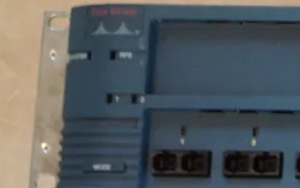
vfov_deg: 9.2
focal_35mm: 142
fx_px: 1161
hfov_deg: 13.3
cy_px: 141
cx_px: 537
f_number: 2.4
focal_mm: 4.28
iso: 80
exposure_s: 1/15
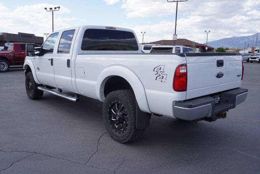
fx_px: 228
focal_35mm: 32
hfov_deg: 59.4
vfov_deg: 41.8
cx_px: 130
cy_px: 87
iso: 100
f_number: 7.1
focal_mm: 21
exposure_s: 1/200
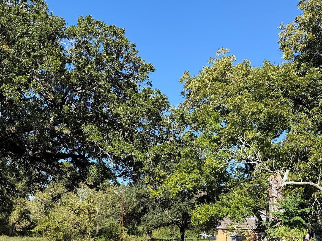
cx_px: 75
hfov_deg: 43.2
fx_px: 391
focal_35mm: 42
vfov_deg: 33.0
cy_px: 206
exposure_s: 1/1949
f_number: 1.78
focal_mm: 6.76
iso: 80
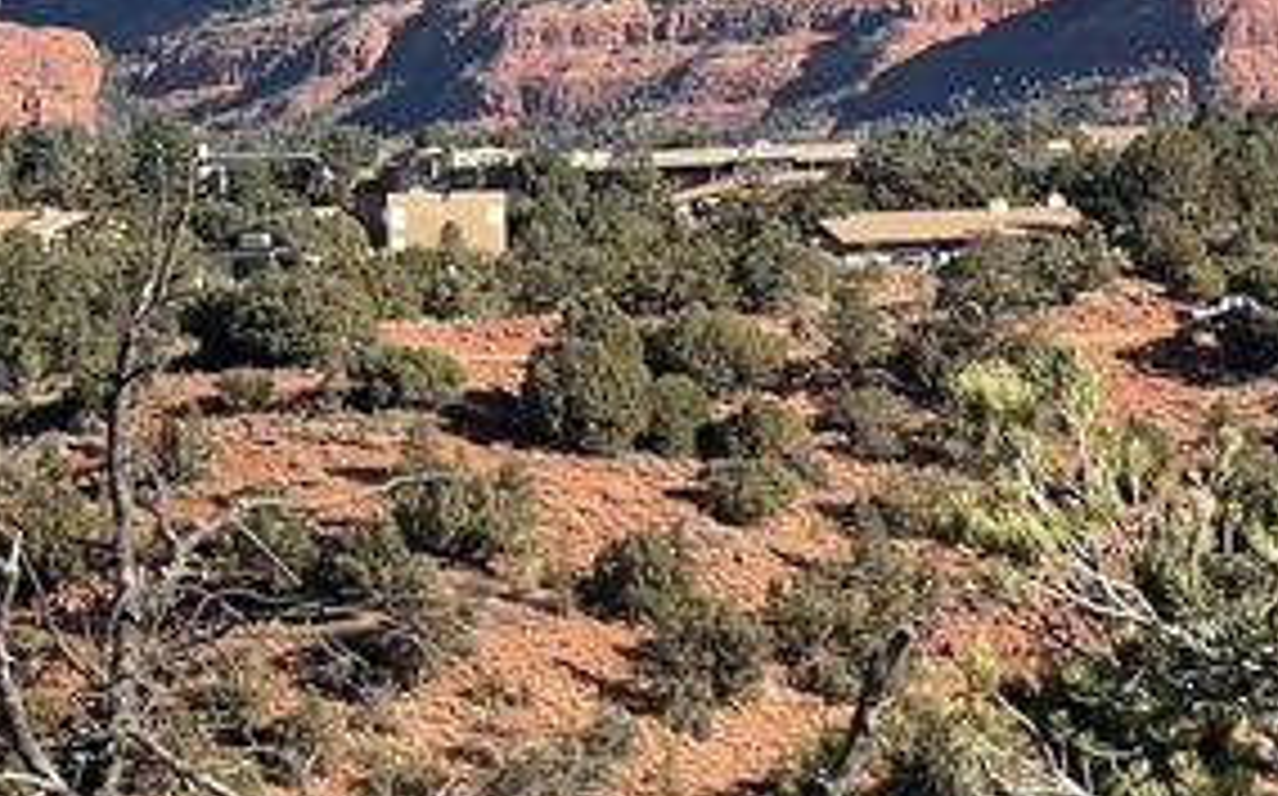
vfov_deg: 6.6
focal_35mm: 199
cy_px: 499
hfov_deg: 10.3
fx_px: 6926
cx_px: -315
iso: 25
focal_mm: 6
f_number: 2
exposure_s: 1/1170
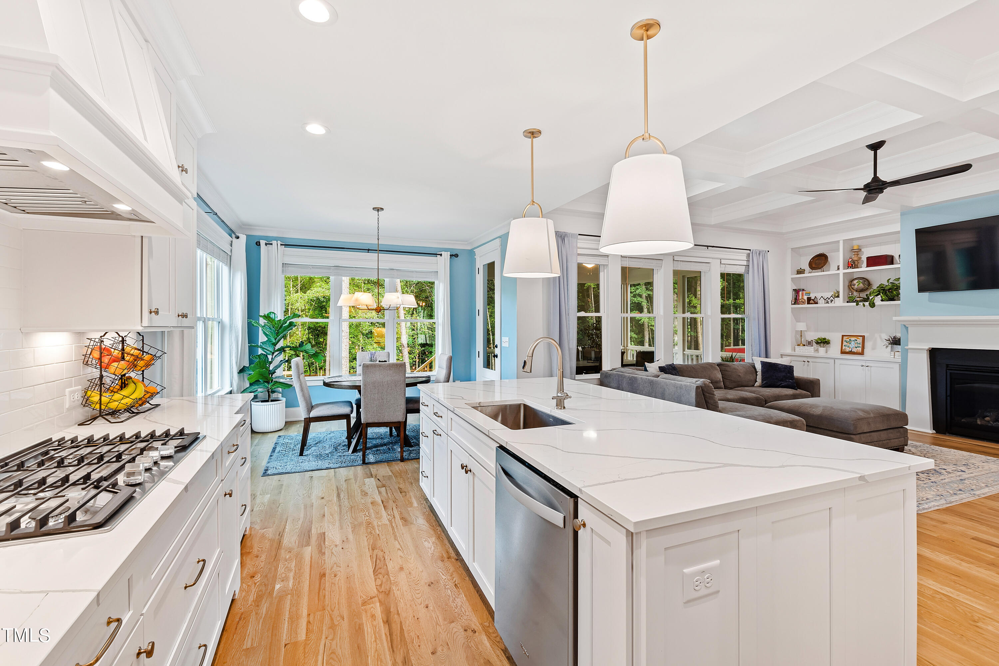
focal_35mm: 15
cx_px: 500
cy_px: 333
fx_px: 416
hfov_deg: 100.4
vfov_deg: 77.3
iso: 100
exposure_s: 1/2
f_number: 8
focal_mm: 10
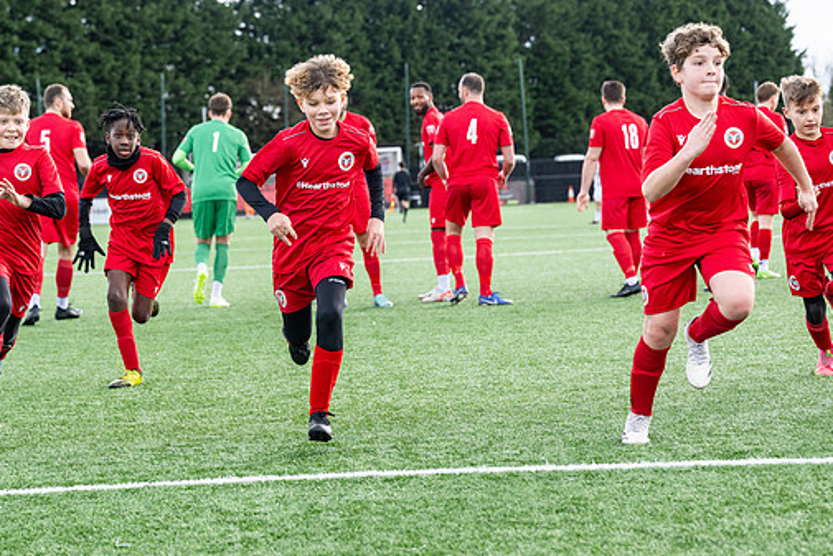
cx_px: 356
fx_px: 2129
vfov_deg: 14.9
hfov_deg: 22.1
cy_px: 306
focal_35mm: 92
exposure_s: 1/1250
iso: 800
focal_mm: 70
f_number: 4
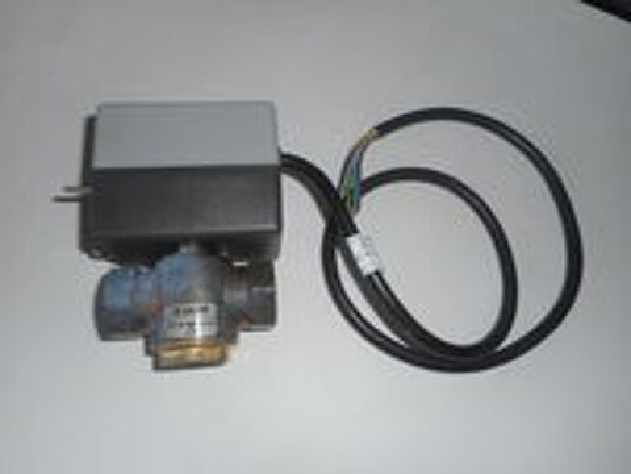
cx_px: 316
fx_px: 456
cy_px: 237
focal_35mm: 25
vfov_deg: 54.9
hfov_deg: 69.4
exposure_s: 1/25
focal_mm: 4.5
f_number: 3.7
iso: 80
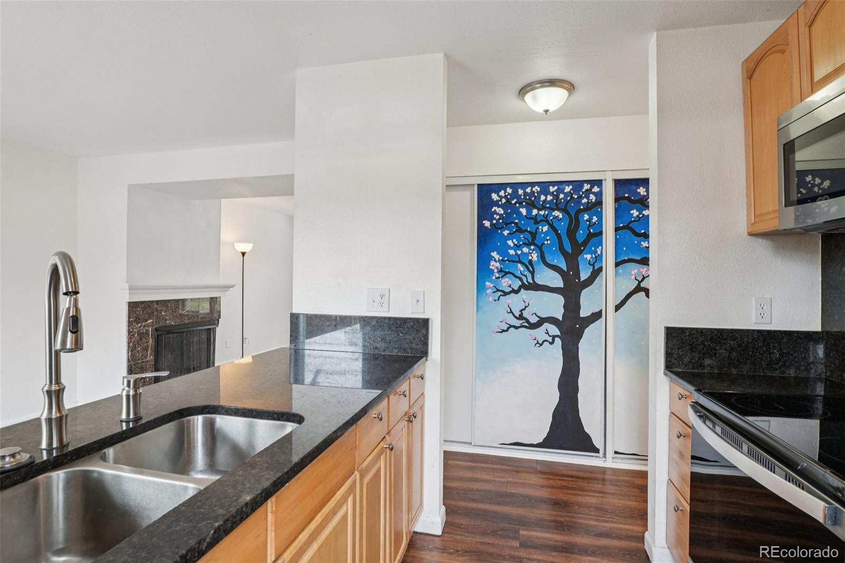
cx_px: 422
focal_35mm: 16
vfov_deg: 72.0
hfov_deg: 95.0
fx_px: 387
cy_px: 282
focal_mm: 11
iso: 400
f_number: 8
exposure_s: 1/30
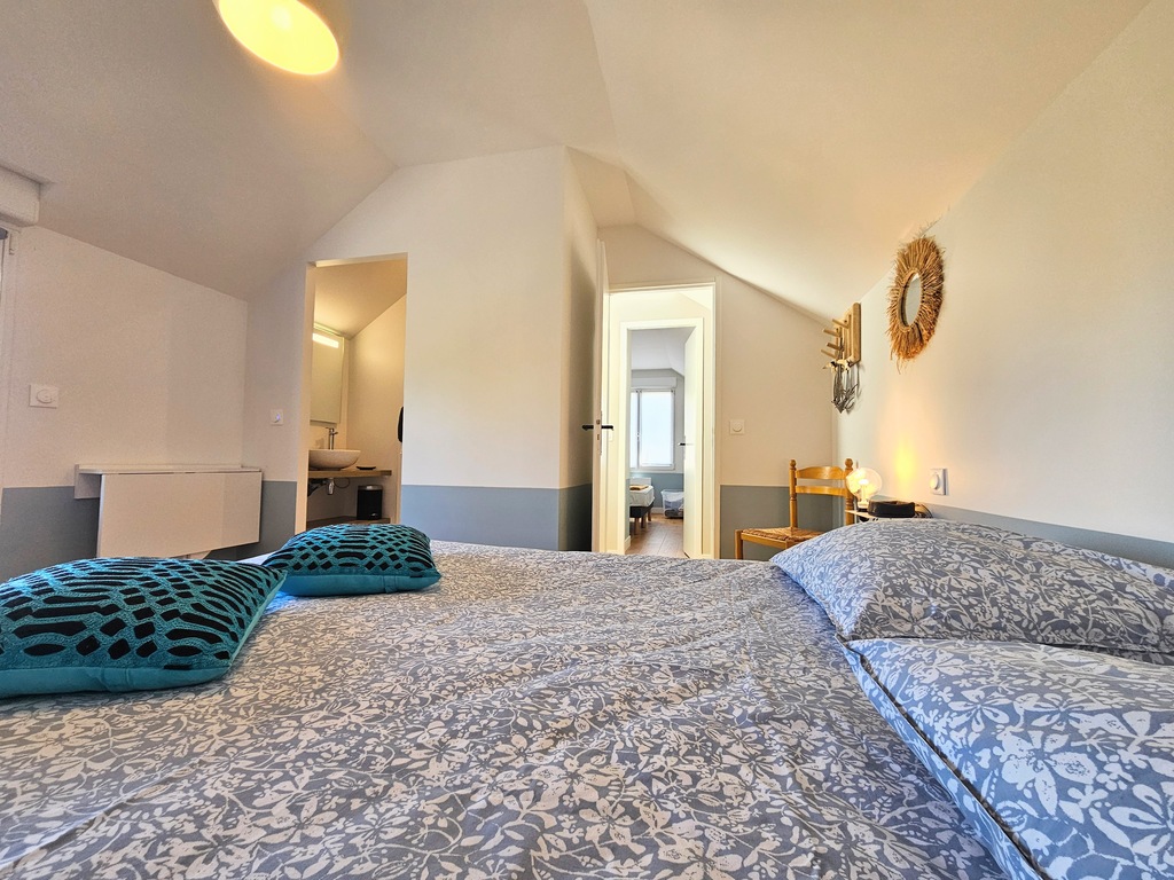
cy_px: 440
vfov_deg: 89.9
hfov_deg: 106.2
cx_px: 587
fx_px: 441
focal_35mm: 13
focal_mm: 2.2
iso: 100
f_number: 2.2
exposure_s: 1/100
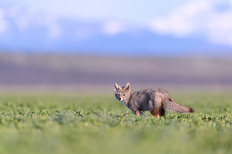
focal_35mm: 500
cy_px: 77
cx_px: 116
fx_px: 3220
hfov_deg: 4.1
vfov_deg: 2.7
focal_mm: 500
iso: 280
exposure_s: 1/4000
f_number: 4
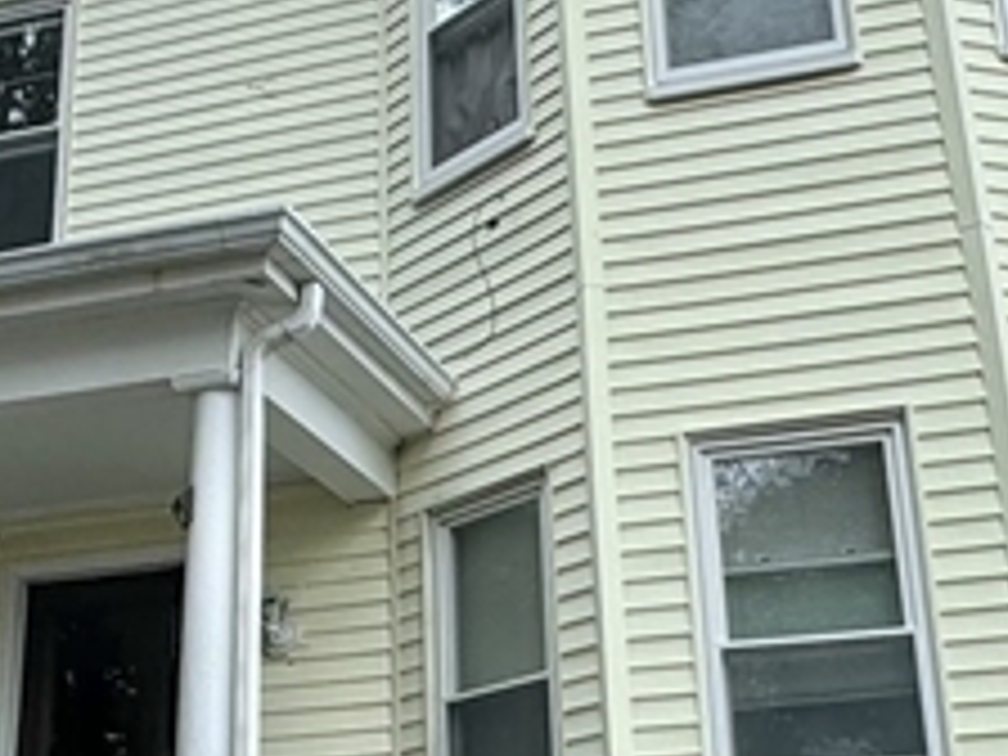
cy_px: 356
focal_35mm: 64
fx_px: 1864
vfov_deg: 22.9
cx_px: 374
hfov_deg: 30.1
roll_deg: +0.7
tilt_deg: +21.6
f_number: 2.2
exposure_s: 1/556
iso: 50
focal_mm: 2.22
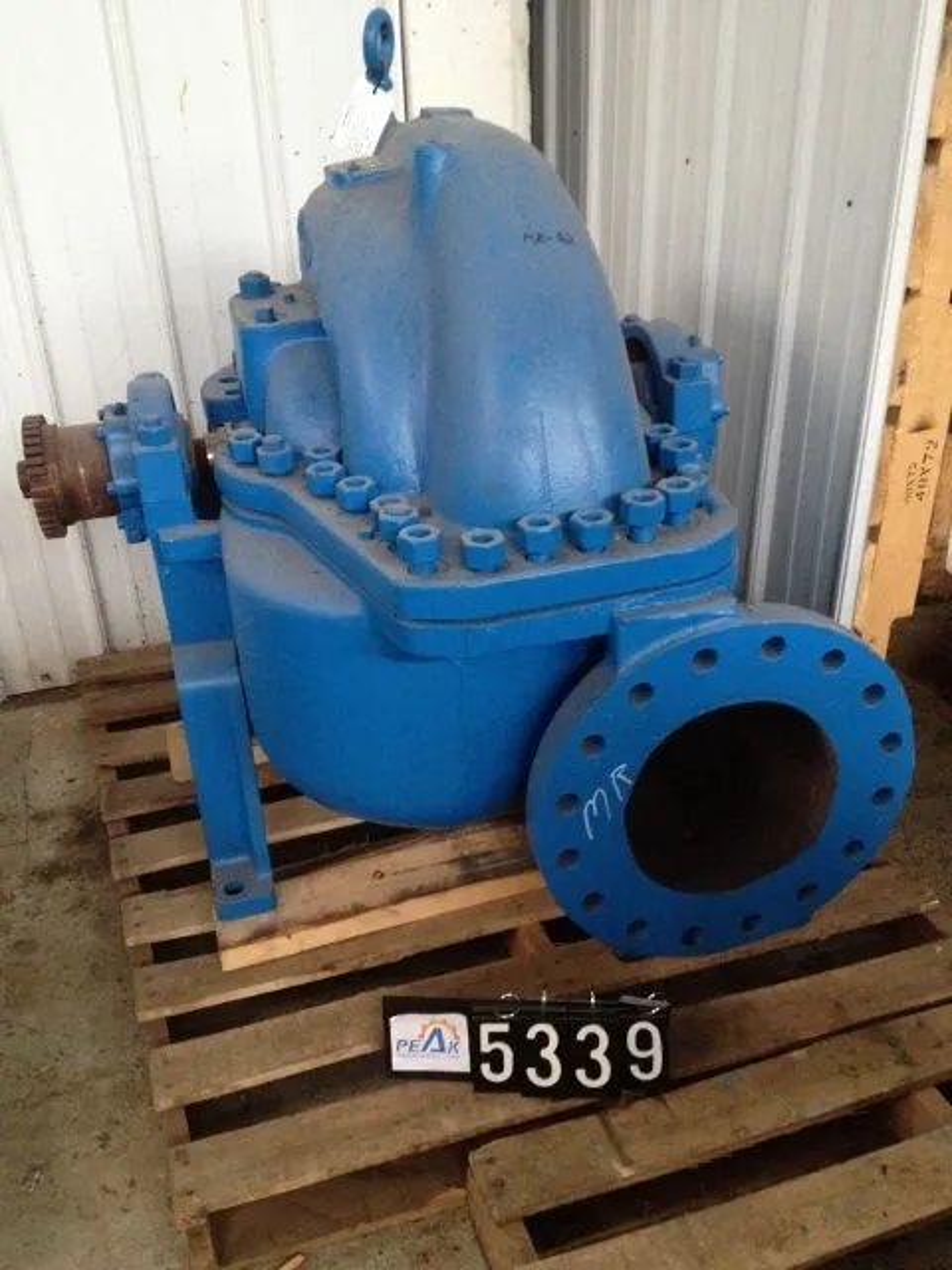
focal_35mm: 35
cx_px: 476
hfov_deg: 40.7
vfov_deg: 52.6
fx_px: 1283
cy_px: 635
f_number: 2.4
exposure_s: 1/20
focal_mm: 4.28
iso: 320
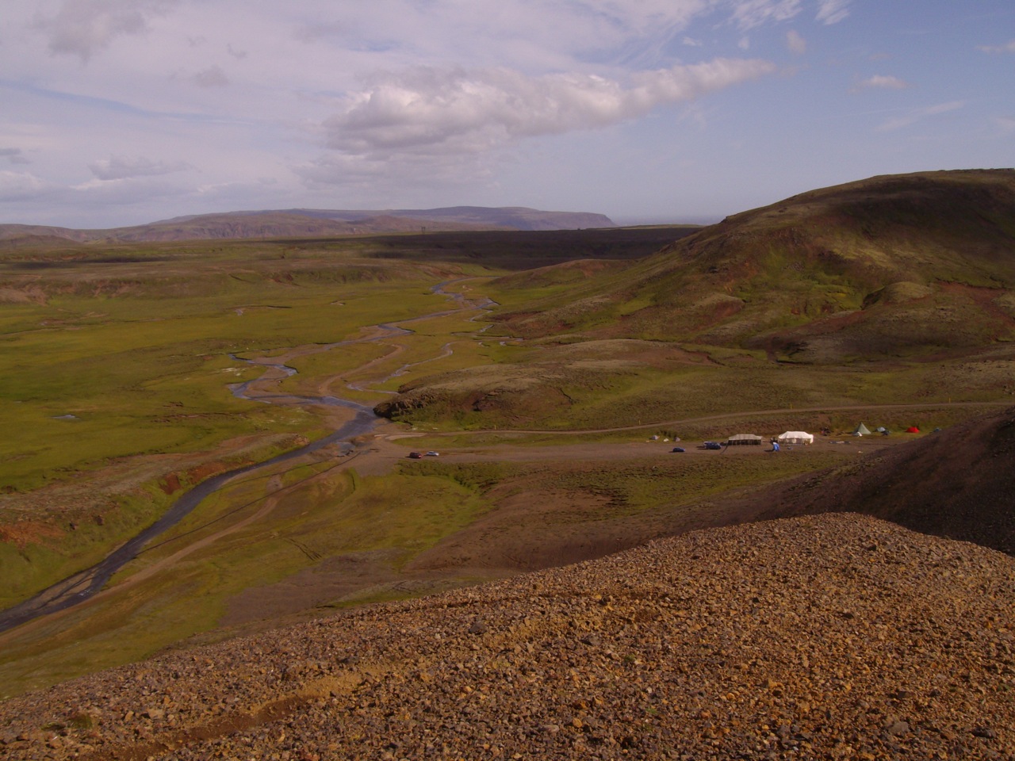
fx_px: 1056
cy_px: 380
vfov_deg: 39.7
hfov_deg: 51.4
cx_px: 508
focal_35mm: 36
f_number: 4.8
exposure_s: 1/800
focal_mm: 6
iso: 80
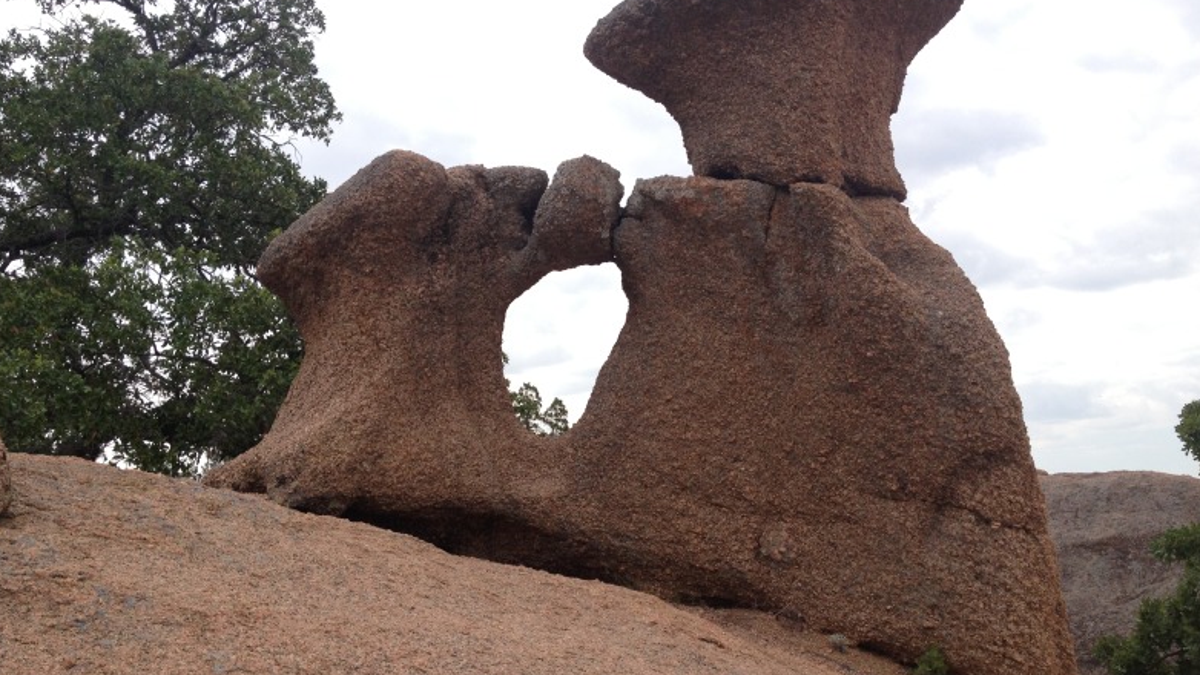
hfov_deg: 51.6
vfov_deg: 30.4
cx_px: 600
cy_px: 364
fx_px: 1241
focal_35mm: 39
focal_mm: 4.28
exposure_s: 1/1255
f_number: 2.4
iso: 50
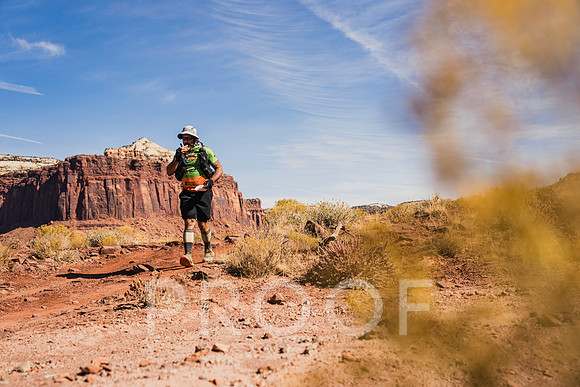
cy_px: 194
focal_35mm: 51
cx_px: 290
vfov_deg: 26.5
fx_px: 822
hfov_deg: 38.9
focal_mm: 51
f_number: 4.5
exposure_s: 1/2000
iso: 160
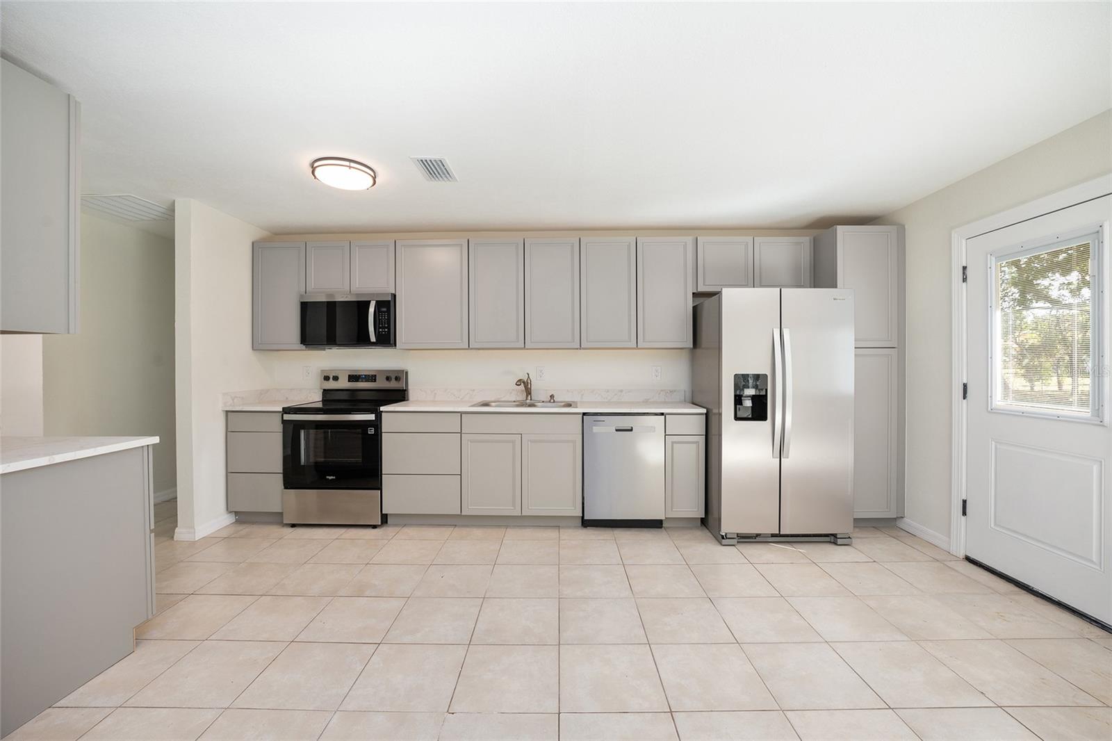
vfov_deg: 81.2
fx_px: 432
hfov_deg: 104.3
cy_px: 370
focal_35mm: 14
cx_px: 556
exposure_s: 1/40
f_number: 7.1
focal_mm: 14
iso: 400
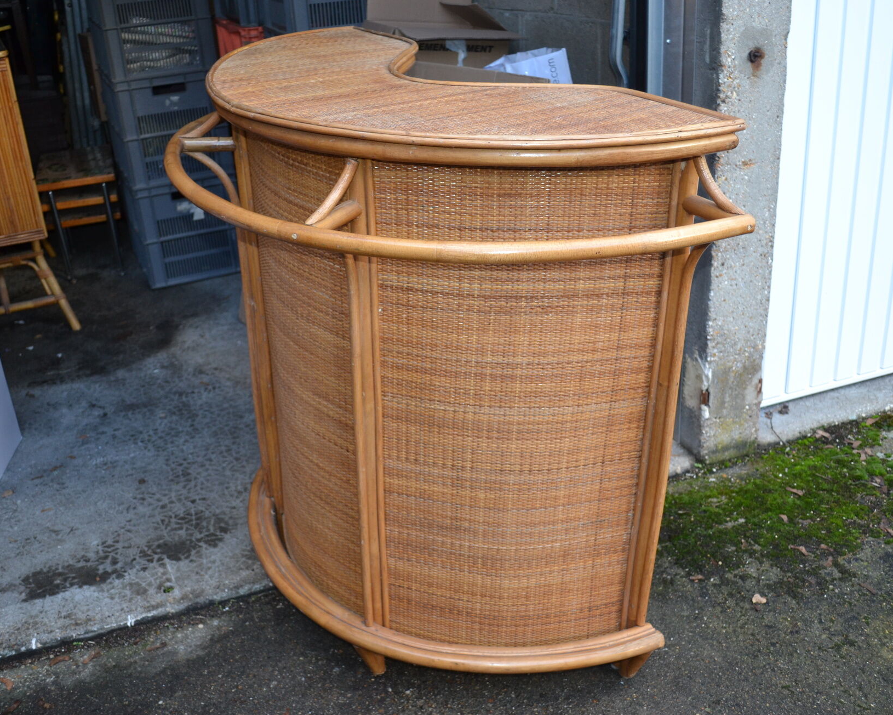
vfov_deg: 39.2
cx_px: 450
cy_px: 352
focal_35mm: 38
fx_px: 1004
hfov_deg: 47.9
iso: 400
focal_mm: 22
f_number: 4
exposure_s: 1/100
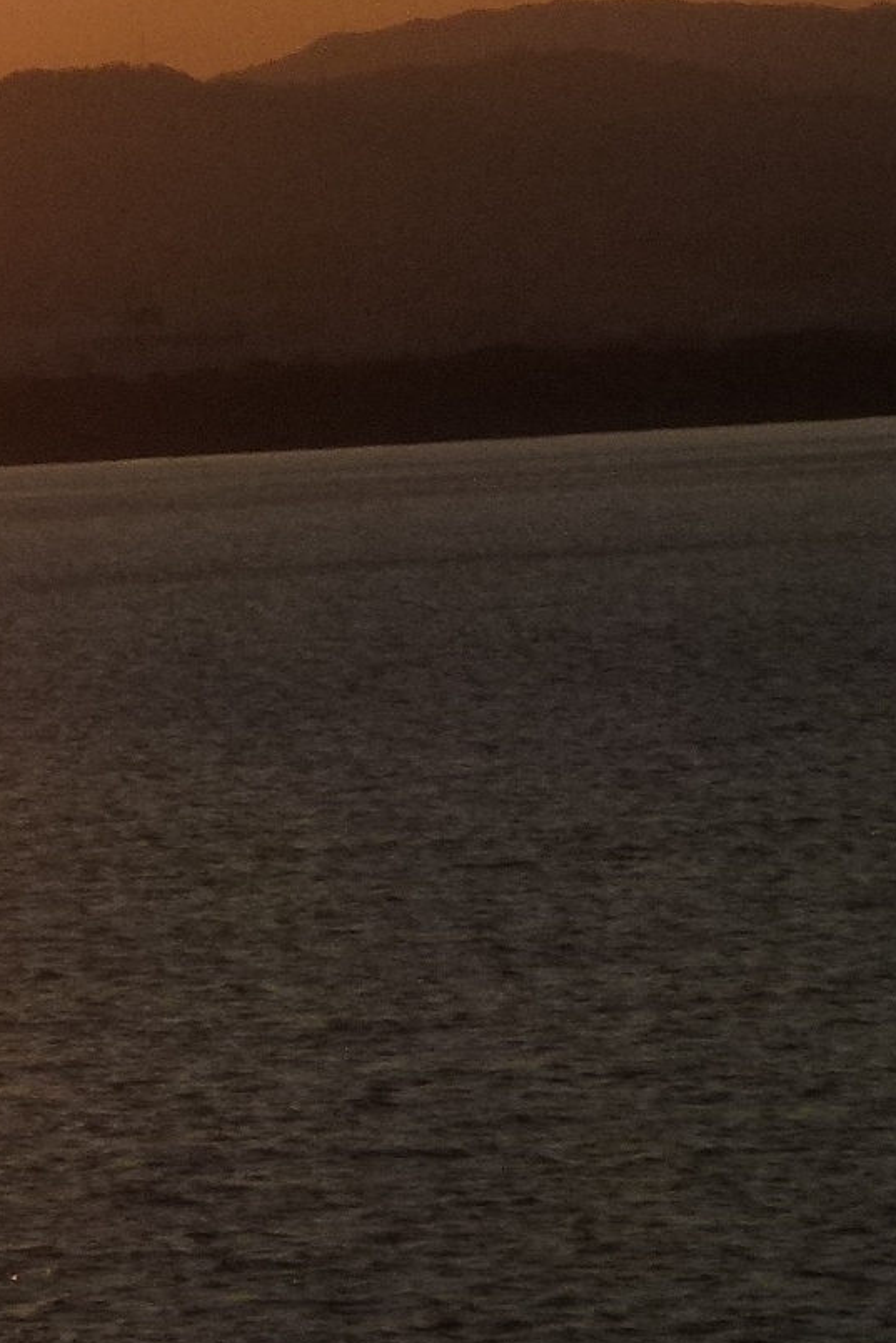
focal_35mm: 344
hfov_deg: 3.9
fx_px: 12836
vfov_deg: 6.0
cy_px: 165
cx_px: -1235
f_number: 5.6
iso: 160
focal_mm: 18.7
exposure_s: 1/2000
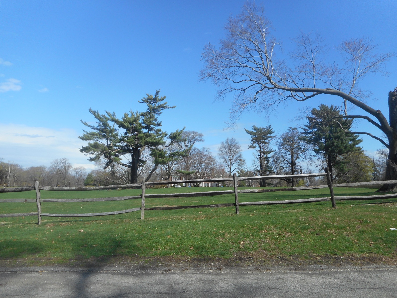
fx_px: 287
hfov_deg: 69.4
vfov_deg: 54.9
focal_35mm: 25
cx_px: 198
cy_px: 149
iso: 80
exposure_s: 1/800
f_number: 3.7
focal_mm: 4.5
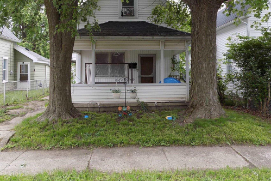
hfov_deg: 58.7
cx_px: 130
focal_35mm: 32
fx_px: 241
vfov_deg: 40.6
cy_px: 62
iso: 80
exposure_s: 1/40
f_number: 3.1
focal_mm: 4
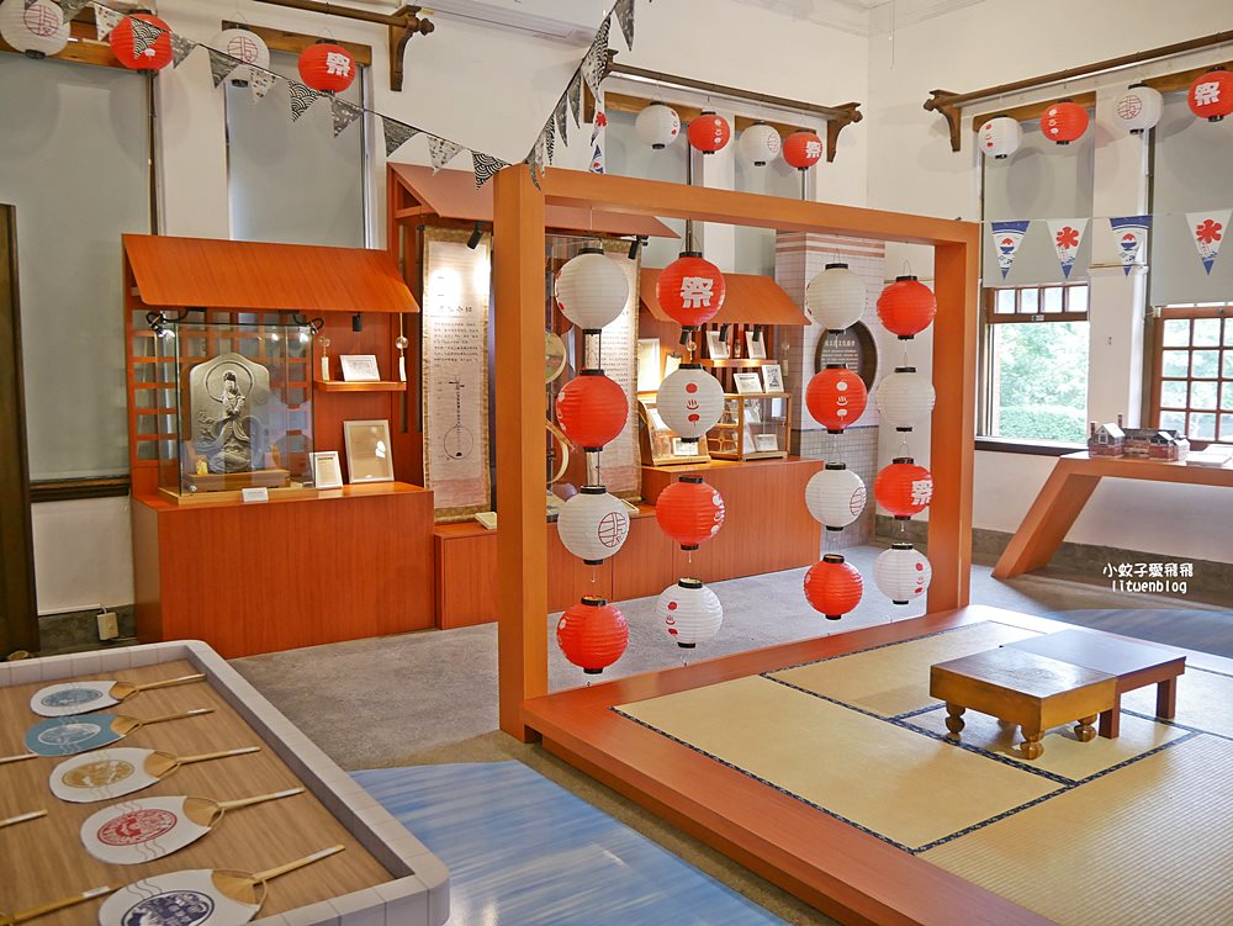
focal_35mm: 28
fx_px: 998
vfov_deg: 49.8
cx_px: 616
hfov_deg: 63.4
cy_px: 463
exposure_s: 1/60
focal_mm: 14
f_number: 3.5
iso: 500
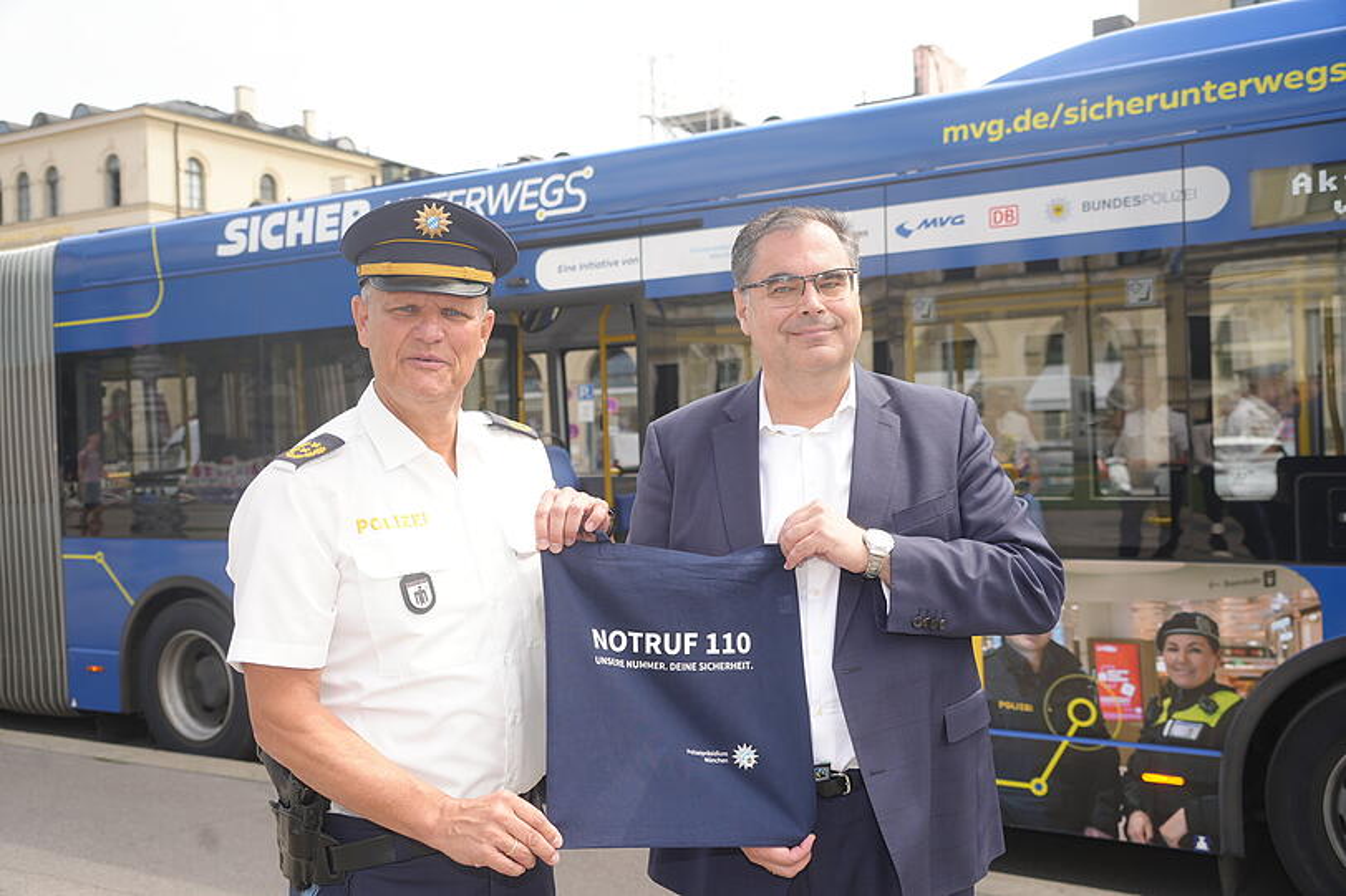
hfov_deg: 54.4
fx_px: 1308
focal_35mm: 35
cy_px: 448
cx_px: 673
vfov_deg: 37.8
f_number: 4.5
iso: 100
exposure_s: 1/250
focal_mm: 35
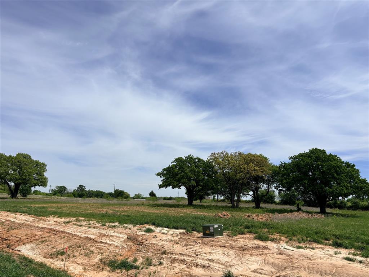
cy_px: 138
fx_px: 277
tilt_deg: +13.3
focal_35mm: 26
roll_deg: -0.5
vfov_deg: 53.1
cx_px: 184
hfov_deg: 67.3
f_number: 1.6
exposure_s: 1/7813
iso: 50
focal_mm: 5.96
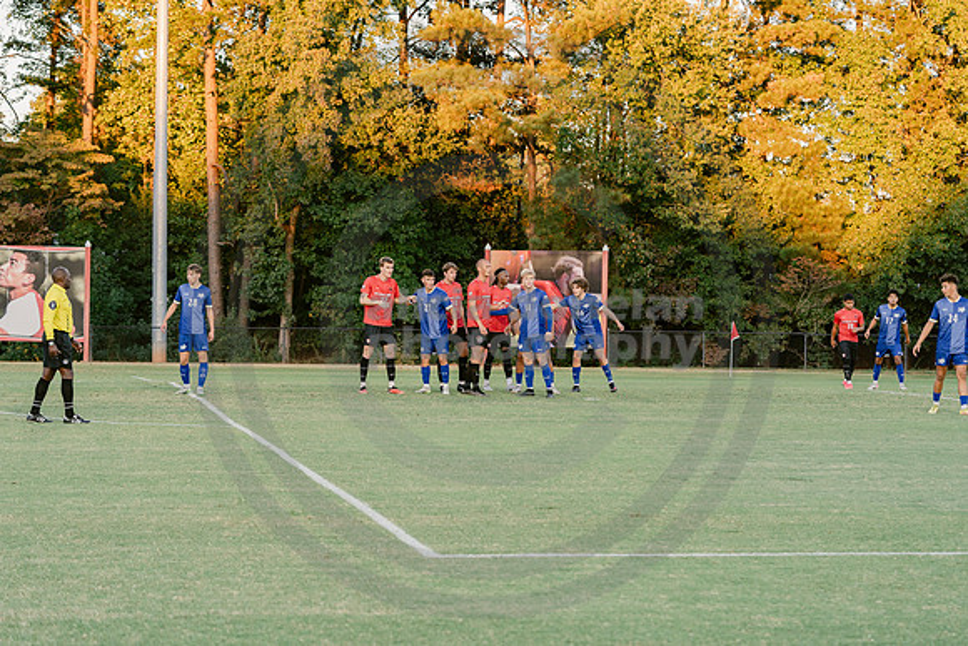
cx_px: 484
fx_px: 2420
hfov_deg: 22.6
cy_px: 323
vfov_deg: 15.2
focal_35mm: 90
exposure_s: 1/250
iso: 640
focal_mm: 90
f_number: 4.5
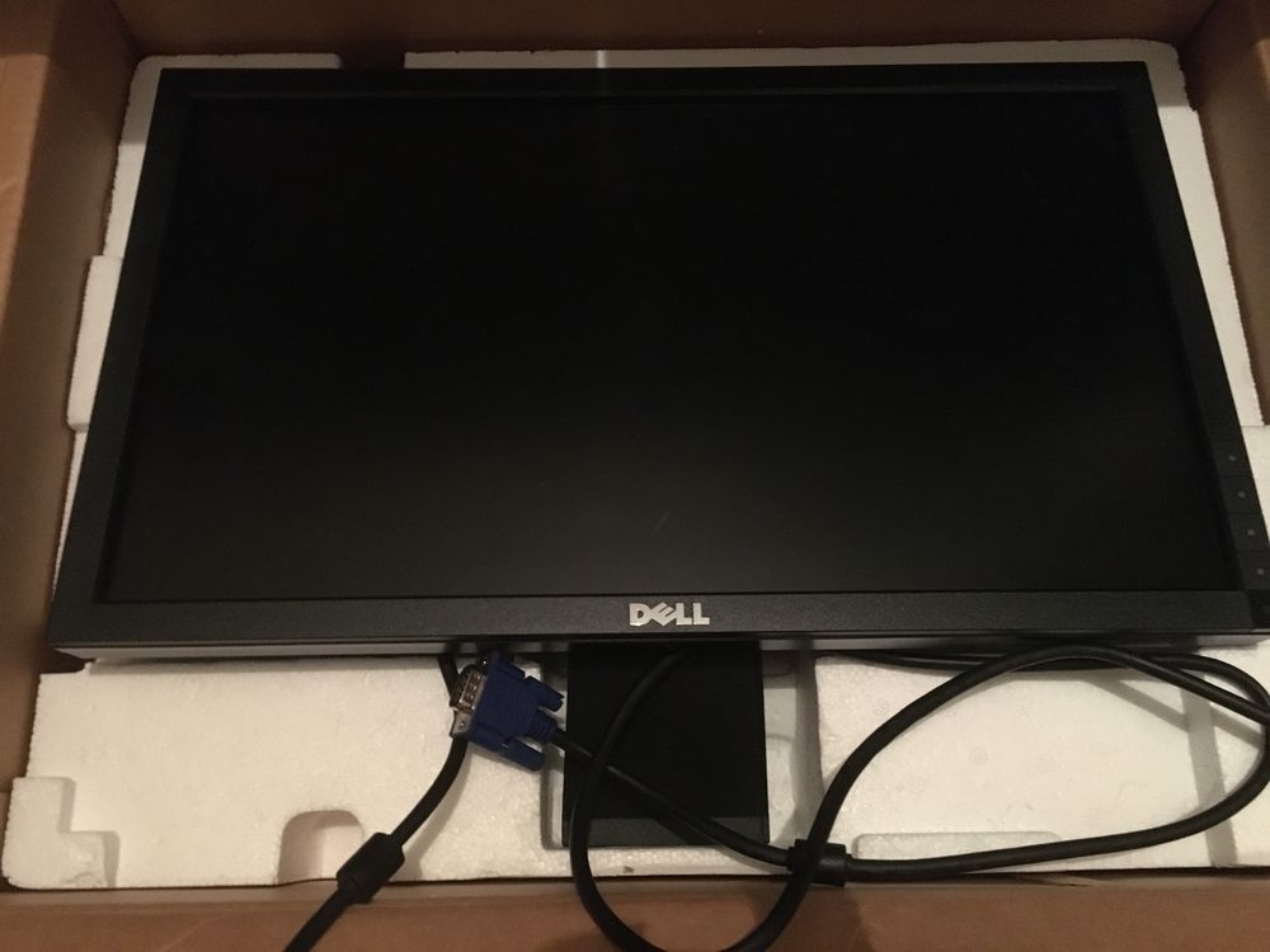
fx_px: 1064
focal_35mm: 29
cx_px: 635
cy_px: 476
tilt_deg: -72.1
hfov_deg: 61.7
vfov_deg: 48.2
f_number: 2.2
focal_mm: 4.15
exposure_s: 1/17
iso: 800
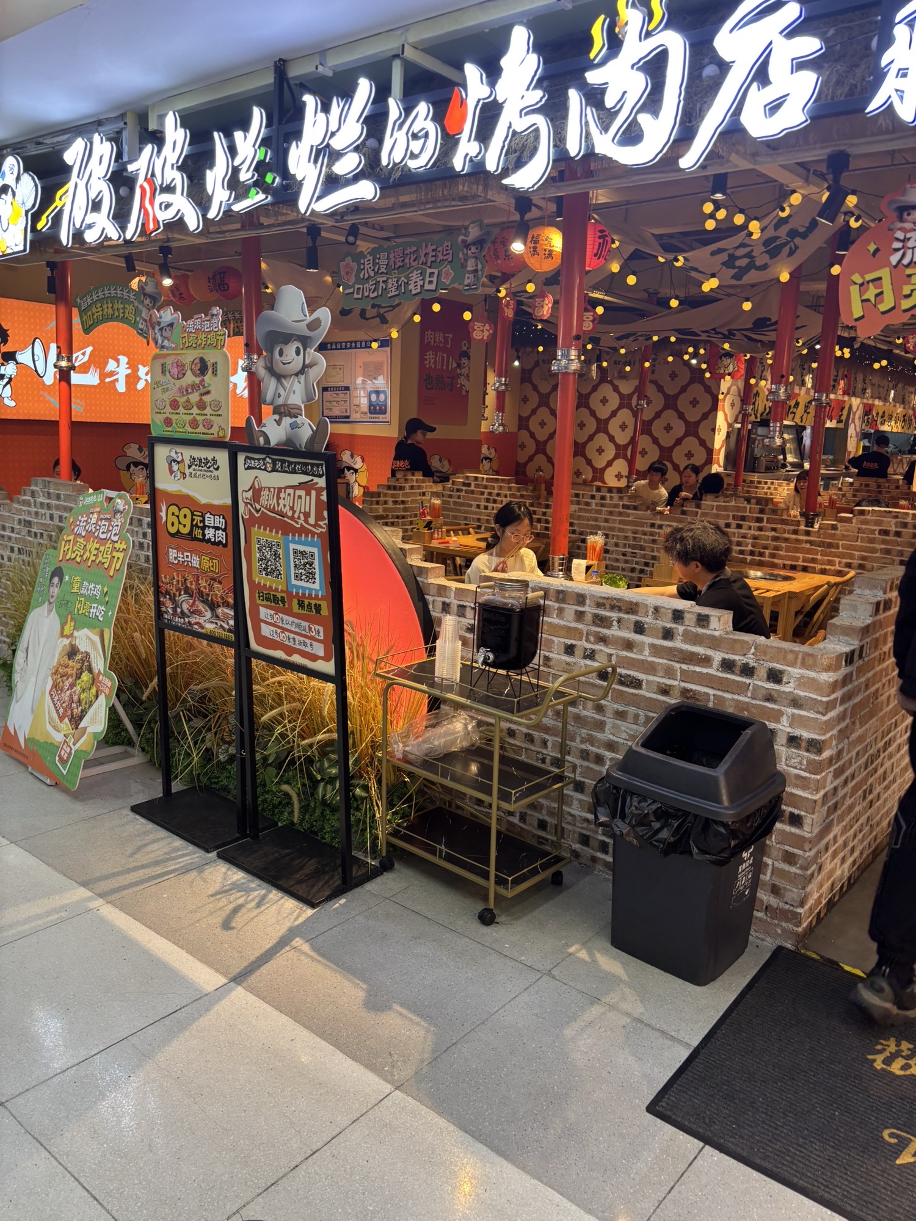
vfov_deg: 67.3
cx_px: 458
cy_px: 610
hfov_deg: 53.1
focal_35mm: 26
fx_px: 917
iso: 80
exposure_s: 1/100
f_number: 1.6
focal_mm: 5.96
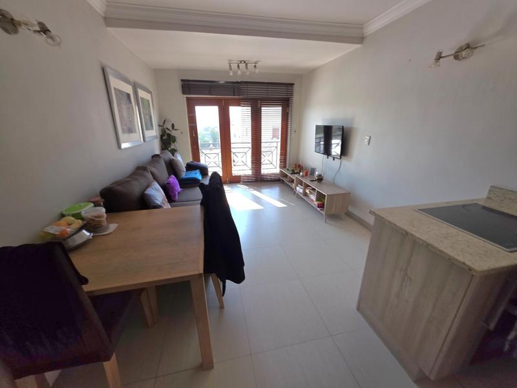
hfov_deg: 106.2
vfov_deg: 89.9
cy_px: 194
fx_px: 194
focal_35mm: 13
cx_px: 258
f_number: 1.9
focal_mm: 2.2
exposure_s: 1/101
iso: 25
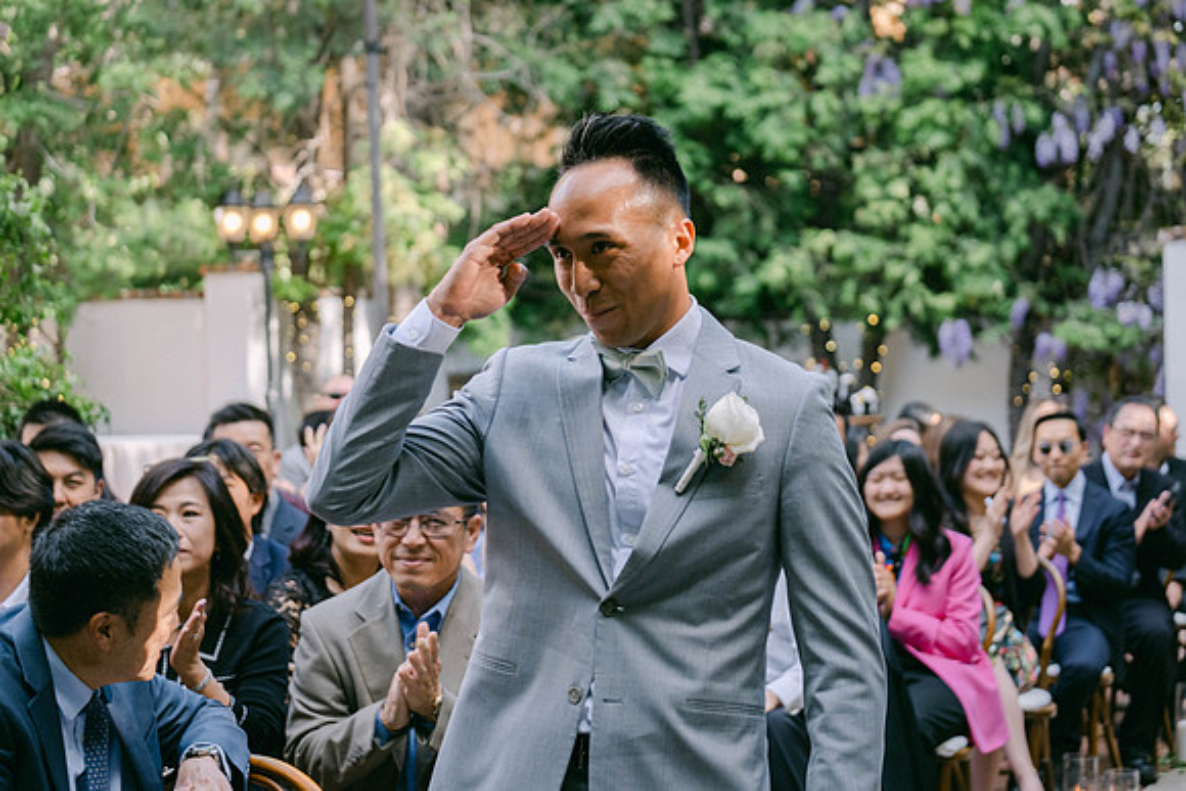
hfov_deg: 19.4
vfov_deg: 13.0
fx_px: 3462
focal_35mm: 105
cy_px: 396
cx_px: 593
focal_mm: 68.7
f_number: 2.8
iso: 320
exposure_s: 1/280
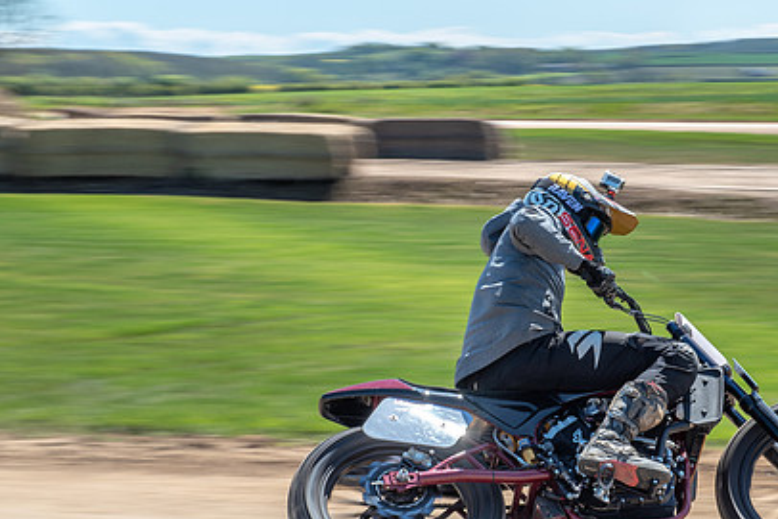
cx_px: 553
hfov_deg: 17.3
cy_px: 360
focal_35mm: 118
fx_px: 2551
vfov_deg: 11.6
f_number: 8
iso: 100
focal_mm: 70
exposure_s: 1/160
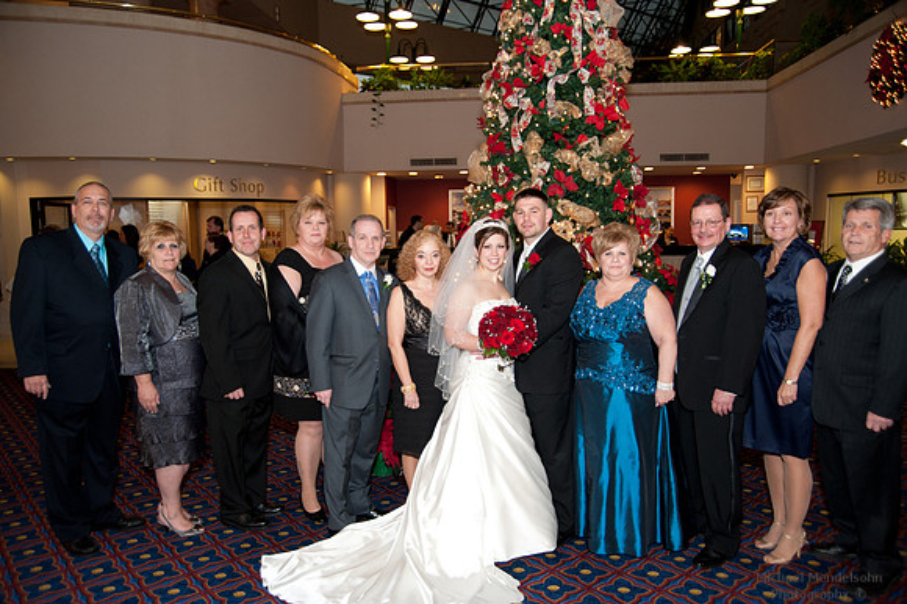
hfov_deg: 63.7
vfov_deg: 44.9
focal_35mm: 29
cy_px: 302
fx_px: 730
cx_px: 454
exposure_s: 1/60
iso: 1000
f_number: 3.8
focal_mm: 29
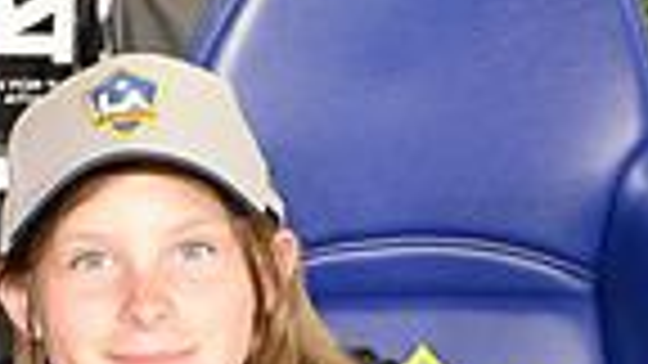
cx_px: -58
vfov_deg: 9.1
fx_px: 2251
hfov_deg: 15.9
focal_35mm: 131
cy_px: 434
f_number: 10
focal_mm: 31
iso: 3200
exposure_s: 1/80
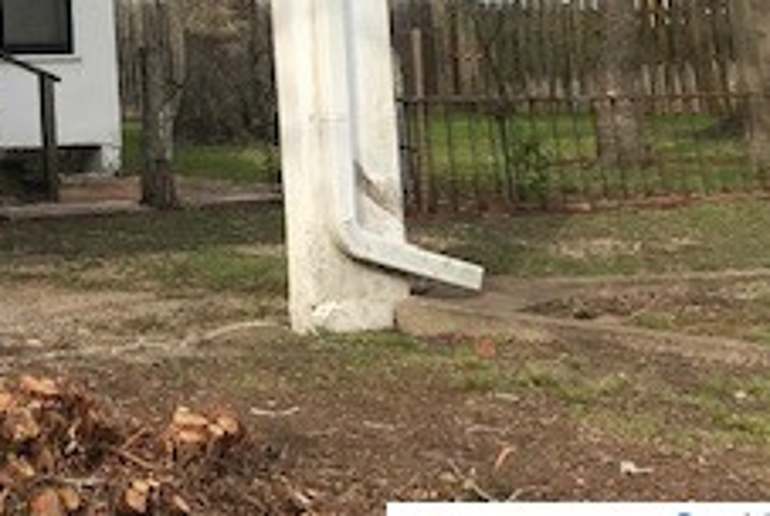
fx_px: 1756
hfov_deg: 21.9
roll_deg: +1.8
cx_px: -265
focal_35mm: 82
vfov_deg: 15.8
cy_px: -166
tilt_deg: +7.6
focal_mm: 3.99
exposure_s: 1/2179
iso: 20
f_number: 1.8
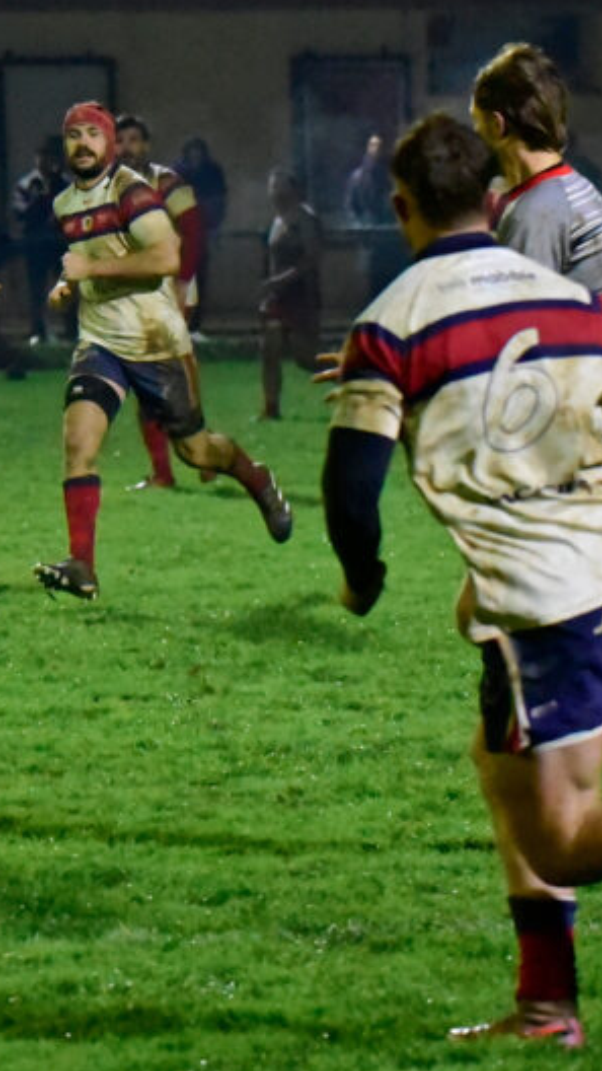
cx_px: -107
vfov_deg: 15.0
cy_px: 536
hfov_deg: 8.4
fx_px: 4058
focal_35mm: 143
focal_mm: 90
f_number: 3.5
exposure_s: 1/1000
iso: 10000
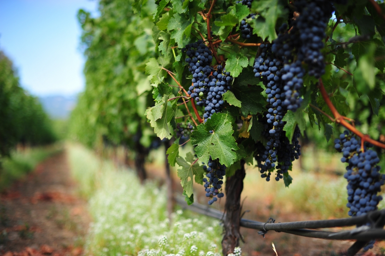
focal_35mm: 50
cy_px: 128
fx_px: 534
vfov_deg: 26.9
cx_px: 192
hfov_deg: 39.6
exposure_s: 1/5000
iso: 400
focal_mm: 50
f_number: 2
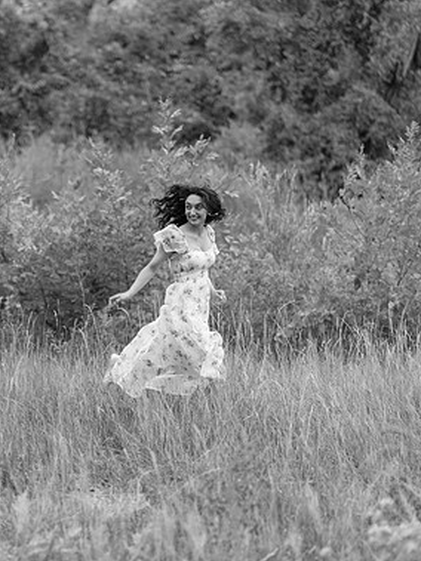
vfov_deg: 15.8
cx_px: 47
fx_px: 2028
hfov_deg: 11.8
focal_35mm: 125
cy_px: 282
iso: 250
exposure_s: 1/250
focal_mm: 85
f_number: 1.8
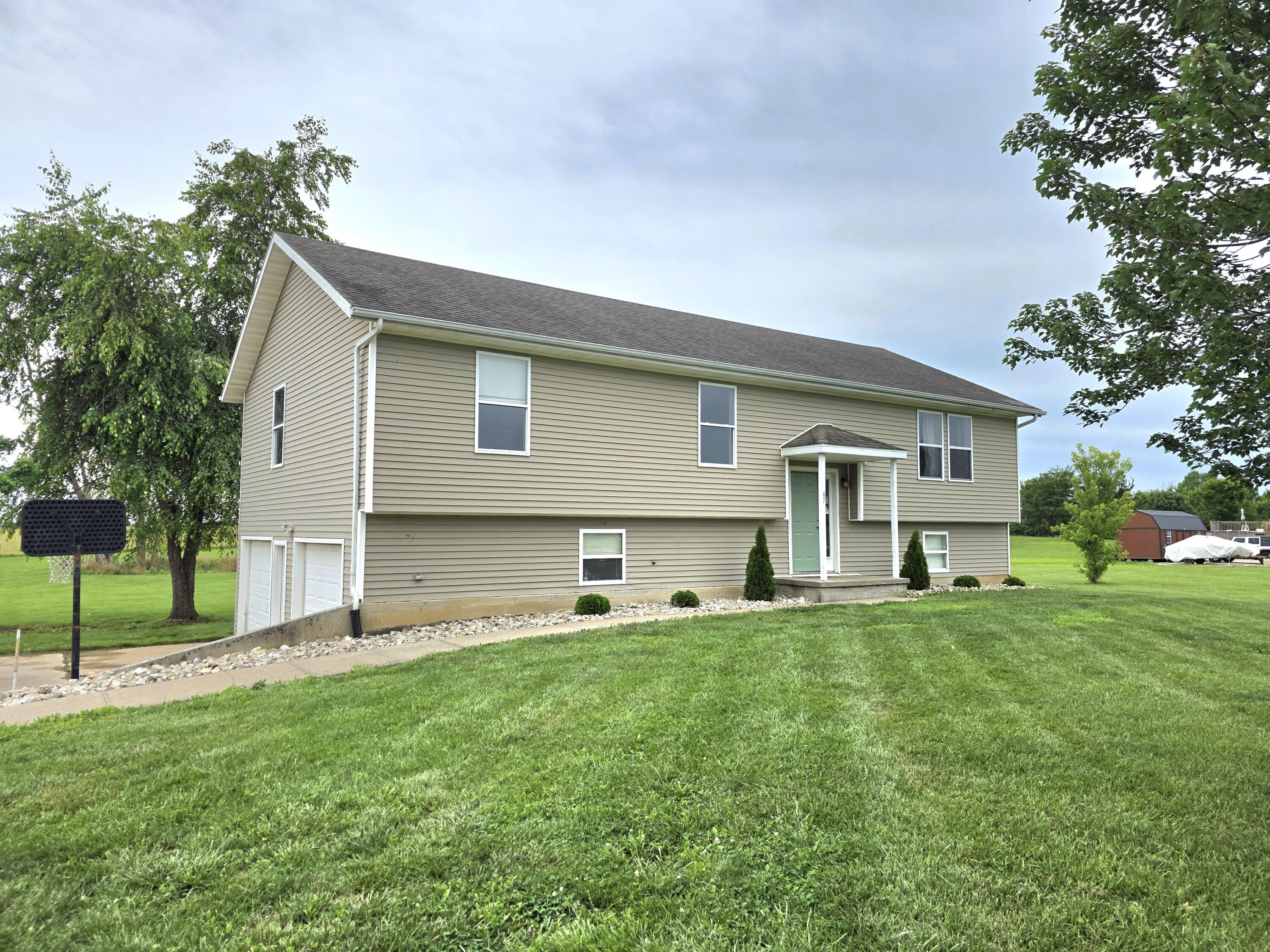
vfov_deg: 58.9
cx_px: 635
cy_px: 476
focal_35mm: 23
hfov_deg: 73.9
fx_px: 844
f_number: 1.7
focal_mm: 6.3
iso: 80
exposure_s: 1/5000
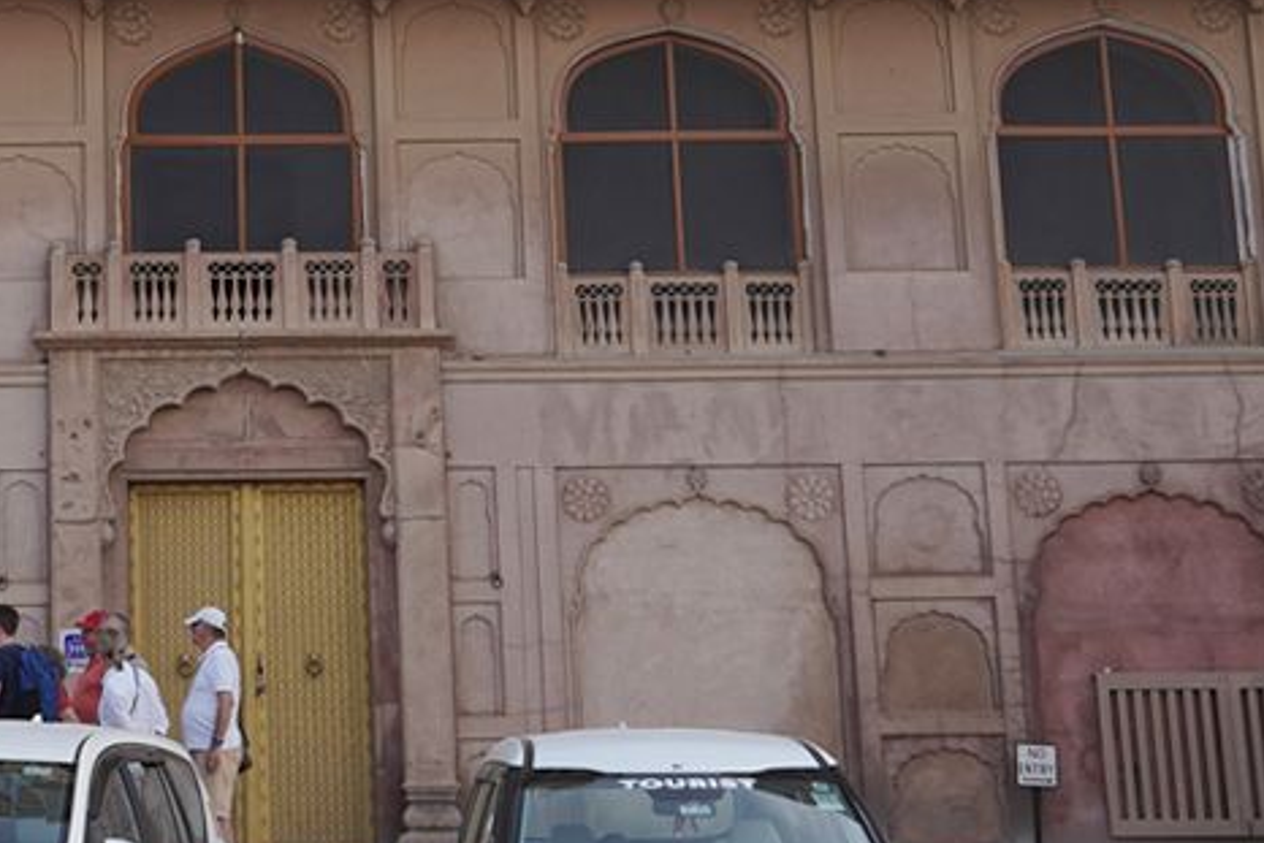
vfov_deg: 12.7
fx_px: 3617
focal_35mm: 103
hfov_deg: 19.3
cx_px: 43
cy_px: -358
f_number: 8
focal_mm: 24
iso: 100
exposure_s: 1/100
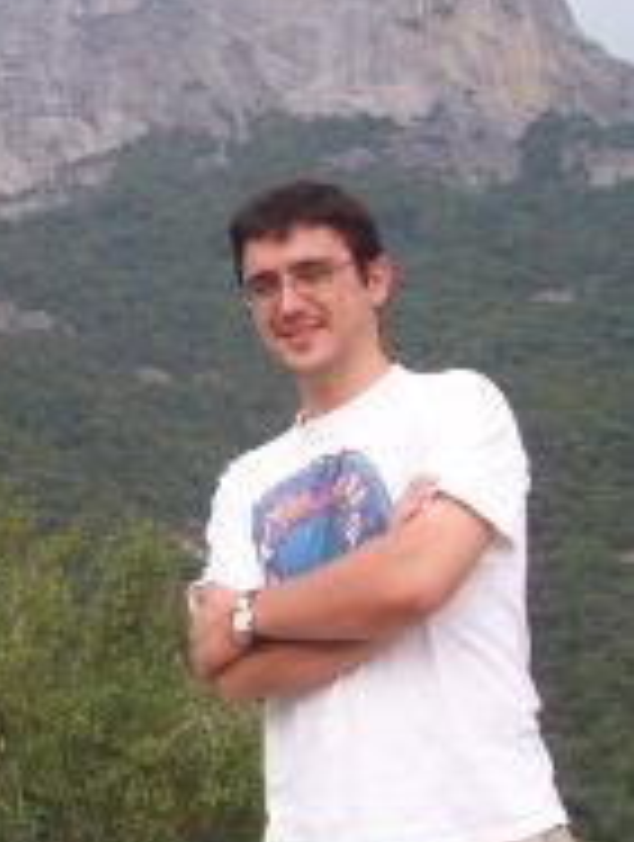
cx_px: -36
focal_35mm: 79
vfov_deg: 24.6
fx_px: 1923
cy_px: 482
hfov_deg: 18.1
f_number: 5.6
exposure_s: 1/180
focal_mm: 5.6
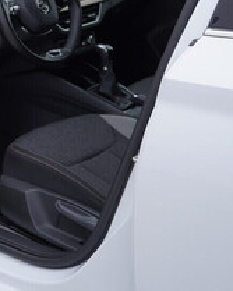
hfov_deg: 15.6
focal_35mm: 89
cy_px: 68
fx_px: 768
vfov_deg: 21.3
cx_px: -135
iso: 125
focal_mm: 24
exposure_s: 1/60
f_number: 3.5
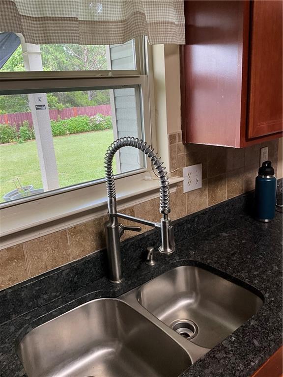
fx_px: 316
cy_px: 188
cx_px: 142
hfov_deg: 48.2
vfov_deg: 61.7
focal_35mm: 29
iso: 64
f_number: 1.8
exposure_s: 1/115
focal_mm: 3
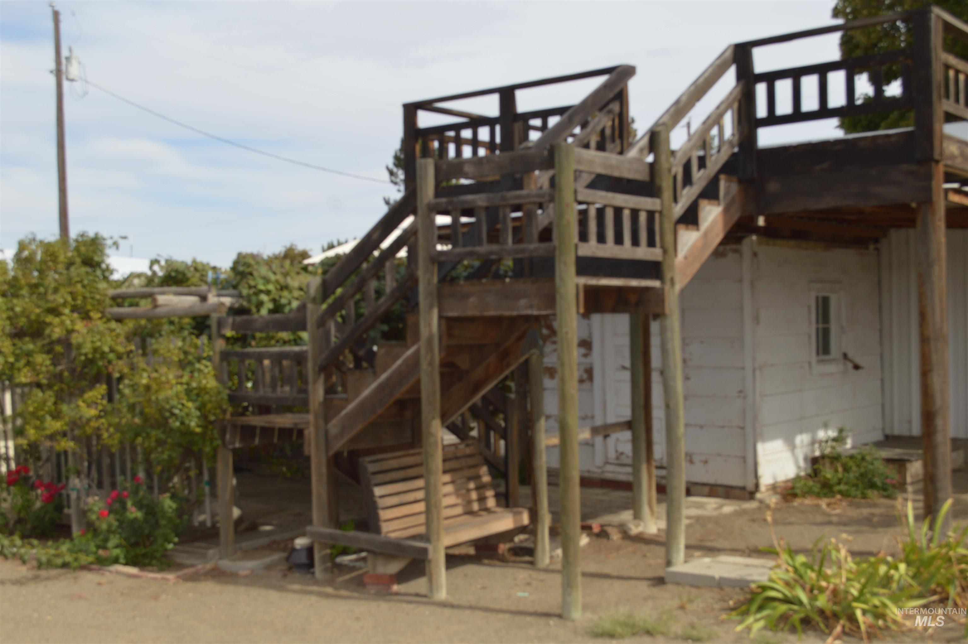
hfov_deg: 45.0
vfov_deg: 30.8
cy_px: 322
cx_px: 484
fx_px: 1169
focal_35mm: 44
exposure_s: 1/200
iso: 100
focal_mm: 29
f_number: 7.1
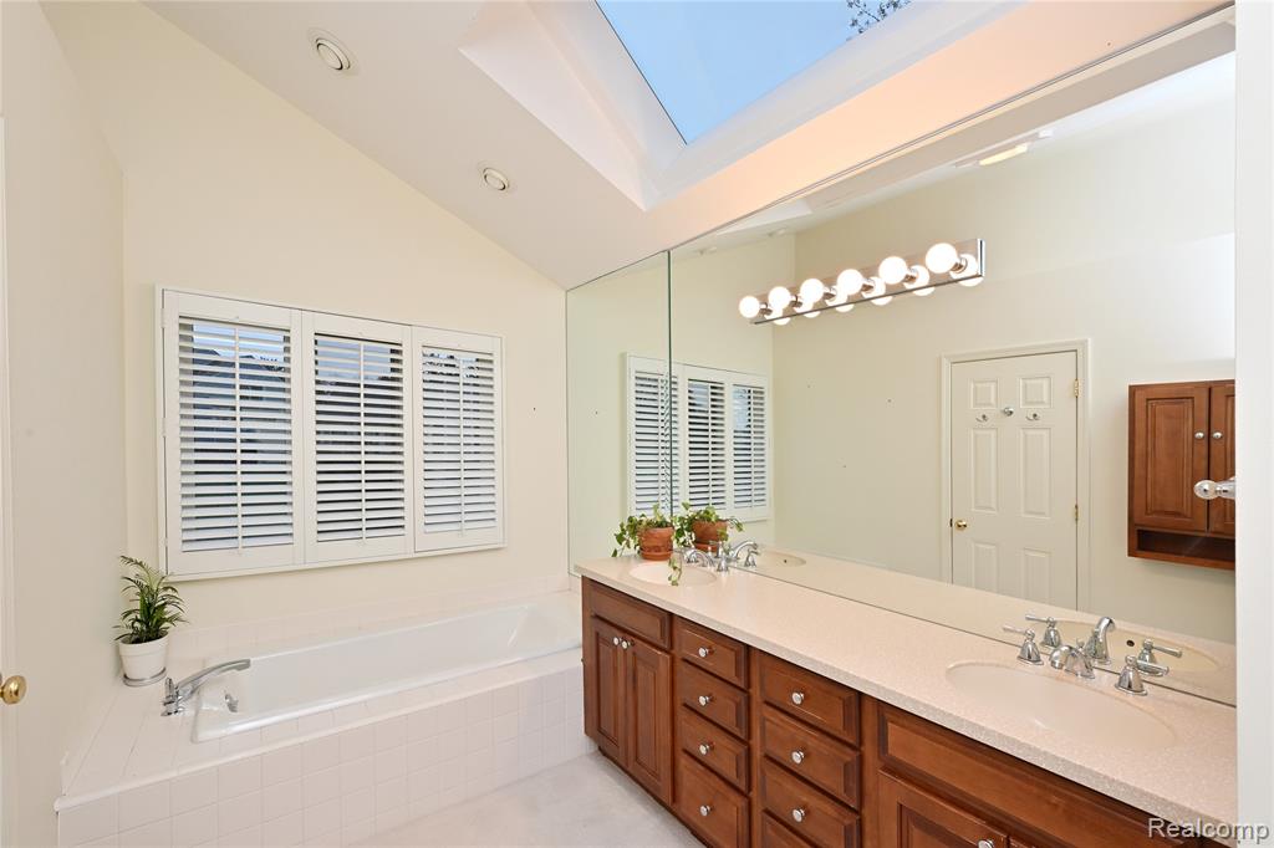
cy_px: 424
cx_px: 637
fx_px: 495
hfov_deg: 104.3
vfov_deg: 81.2
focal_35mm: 14
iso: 800
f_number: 11
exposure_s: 1/60
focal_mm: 14
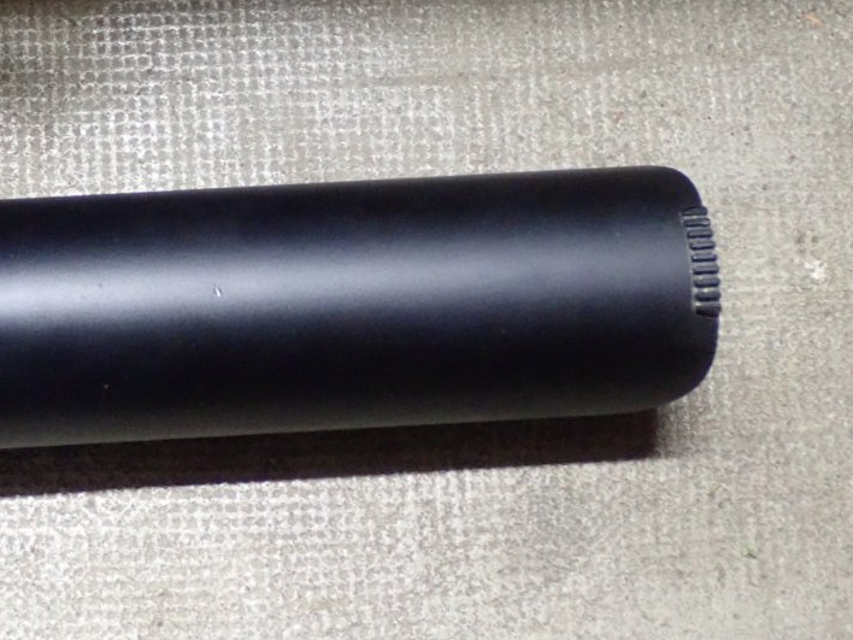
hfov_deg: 18.3
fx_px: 2563
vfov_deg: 14.2
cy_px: 281
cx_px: -41
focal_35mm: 104
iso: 800
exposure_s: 1/20
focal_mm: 8.41
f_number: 3.1
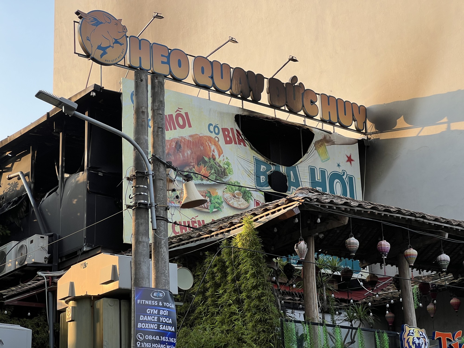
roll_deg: +1.9
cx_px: 232
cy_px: 174
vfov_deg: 19.1
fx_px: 1032
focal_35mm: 77
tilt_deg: +18.1
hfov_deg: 25.3
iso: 32
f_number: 2.8
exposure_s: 1/146
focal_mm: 9
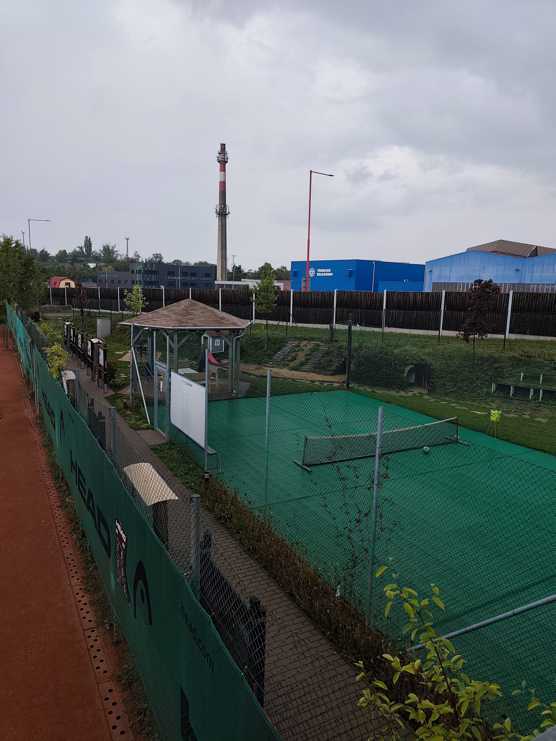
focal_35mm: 23
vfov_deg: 73.9
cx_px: 278
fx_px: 493
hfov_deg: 58.9
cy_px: 370
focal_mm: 6.19
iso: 50
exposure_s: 1/120
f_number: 1.65
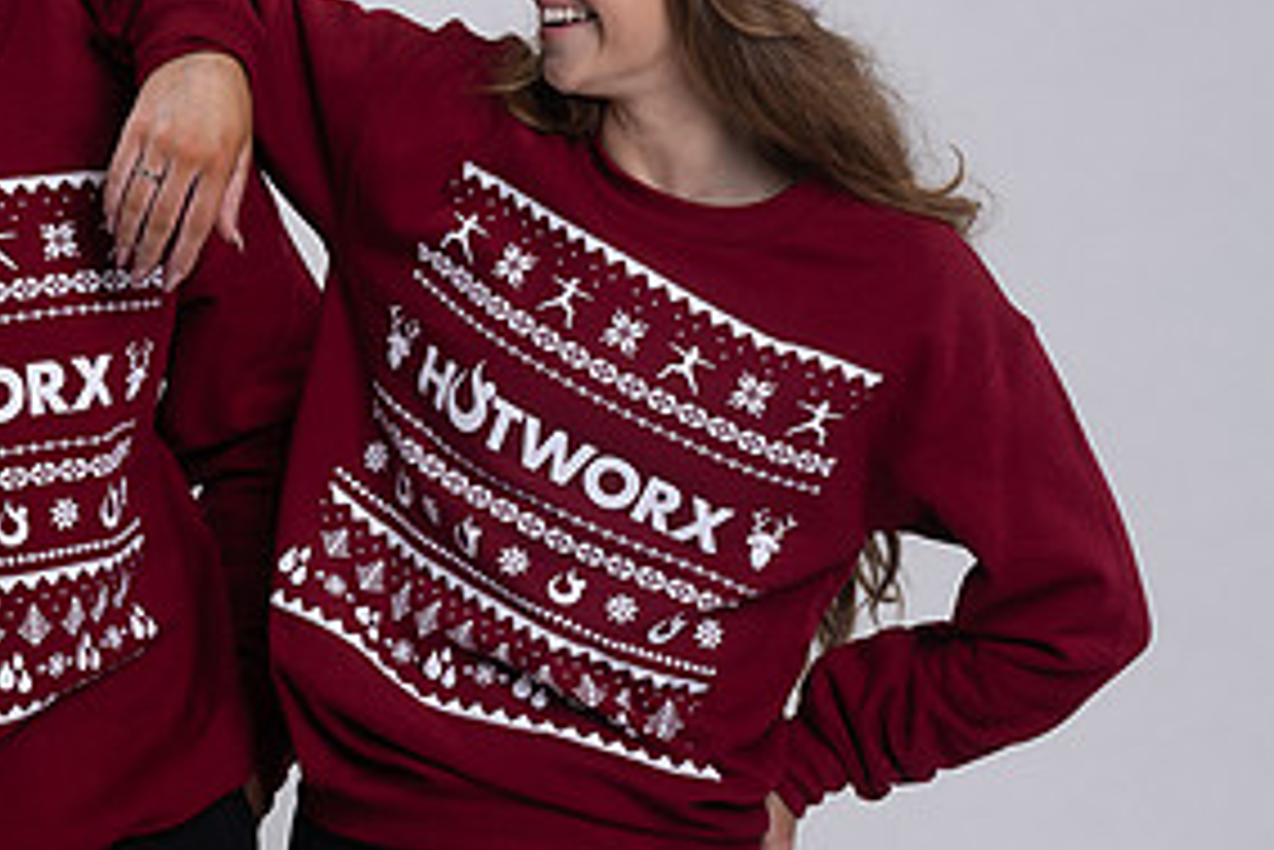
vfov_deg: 7.9
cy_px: 322
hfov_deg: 11.7
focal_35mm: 174
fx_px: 6161
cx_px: 158
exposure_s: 1/125
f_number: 4
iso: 125
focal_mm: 85
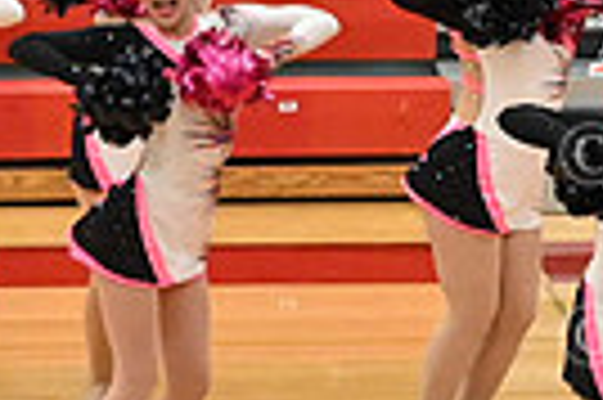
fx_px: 7629
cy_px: 245
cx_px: 1210
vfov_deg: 3.0
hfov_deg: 4.5
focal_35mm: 456
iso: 8000
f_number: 4
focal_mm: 70
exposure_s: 1/320
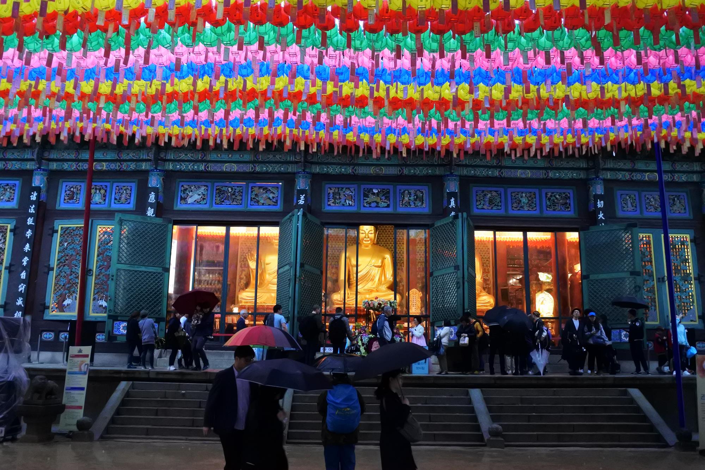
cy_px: 235
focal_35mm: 31
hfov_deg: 60.3
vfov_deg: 42.3
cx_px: 352
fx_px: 607
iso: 3600
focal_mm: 11.6
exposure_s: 1/60
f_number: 3.8
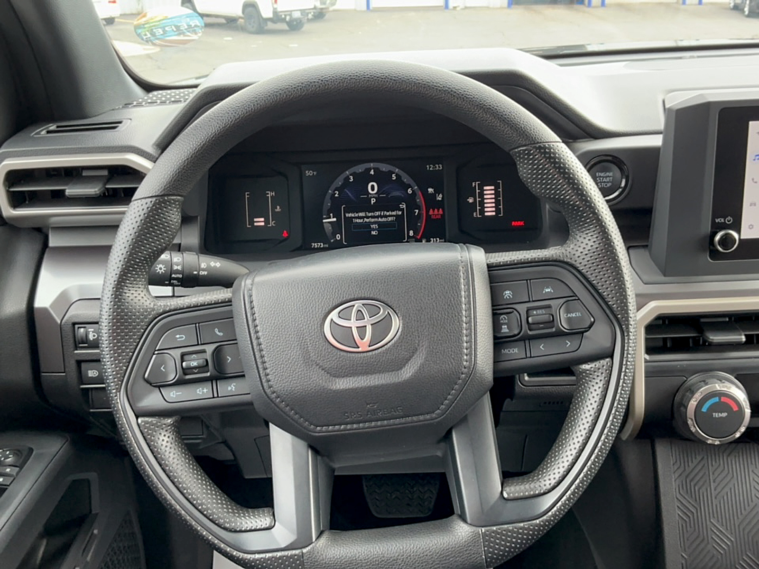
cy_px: 284
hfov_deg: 60.0
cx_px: 380
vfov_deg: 46.8
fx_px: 658
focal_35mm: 30
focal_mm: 3
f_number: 1.8
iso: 40
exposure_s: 1/60
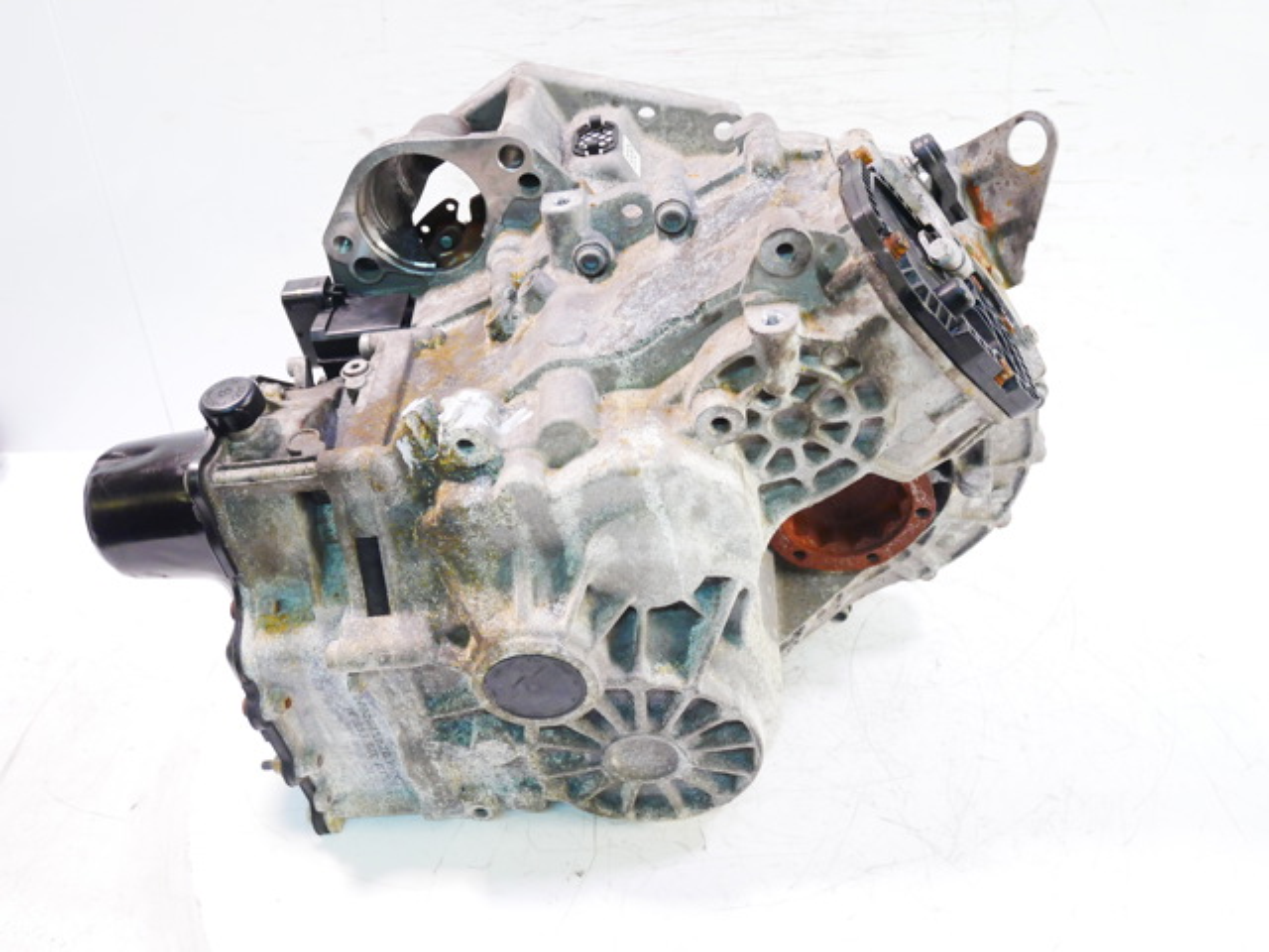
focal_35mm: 30
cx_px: 634
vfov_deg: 46.8
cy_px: 476
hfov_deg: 60.0
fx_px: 1100
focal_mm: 15
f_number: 3.8
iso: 1600
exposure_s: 1/60
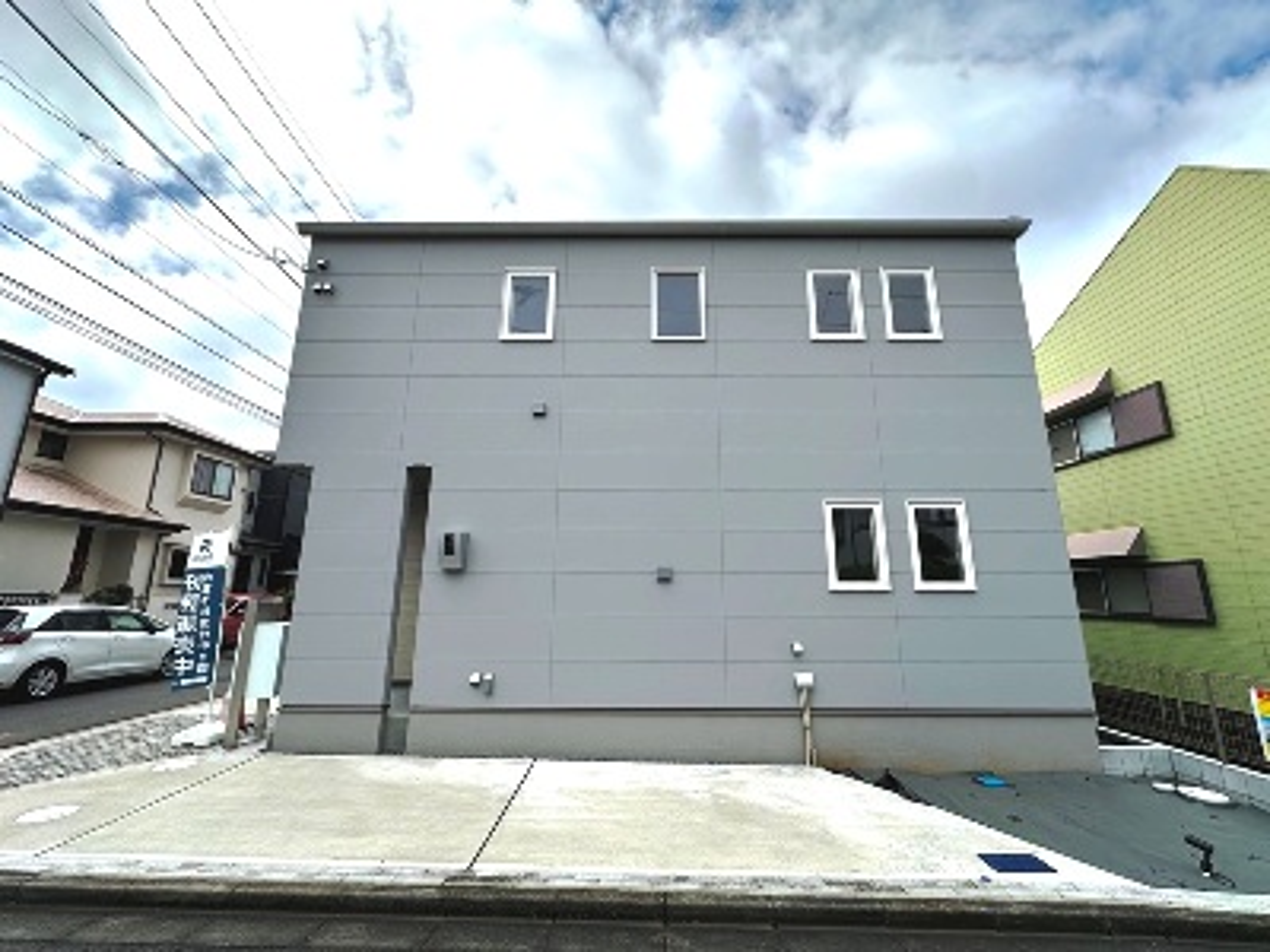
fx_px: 514
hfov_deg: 102.1
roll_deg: +1.1
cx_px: 635
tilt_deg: +12.9
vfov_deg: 85.7
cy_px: 476
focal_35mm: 14
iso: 50
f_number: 2.2
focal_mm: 2.22
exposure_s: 1/1304
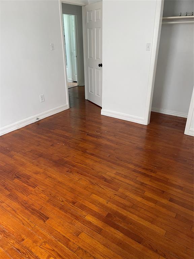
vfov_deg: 67.3
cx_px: 97
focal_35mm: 26
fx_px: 194
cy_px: 130
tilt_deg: -24.9
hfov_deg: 53.1
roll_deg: +0.9
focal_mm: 4.2
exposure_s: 1/61
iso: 125
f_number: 1.6
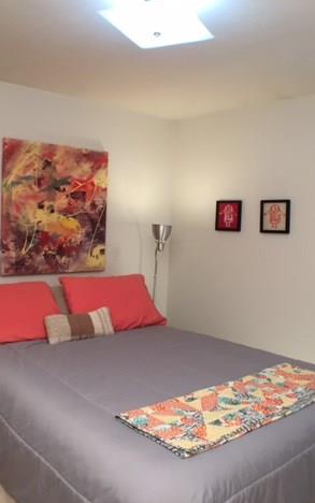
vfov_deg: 47.2
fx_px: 576
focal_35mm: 42
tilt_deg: -3.8
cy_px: 256
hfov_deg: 30.5
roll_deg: -2.9
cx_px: 129
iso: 32
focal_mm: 4.15
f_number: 2.2
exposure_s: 1/30
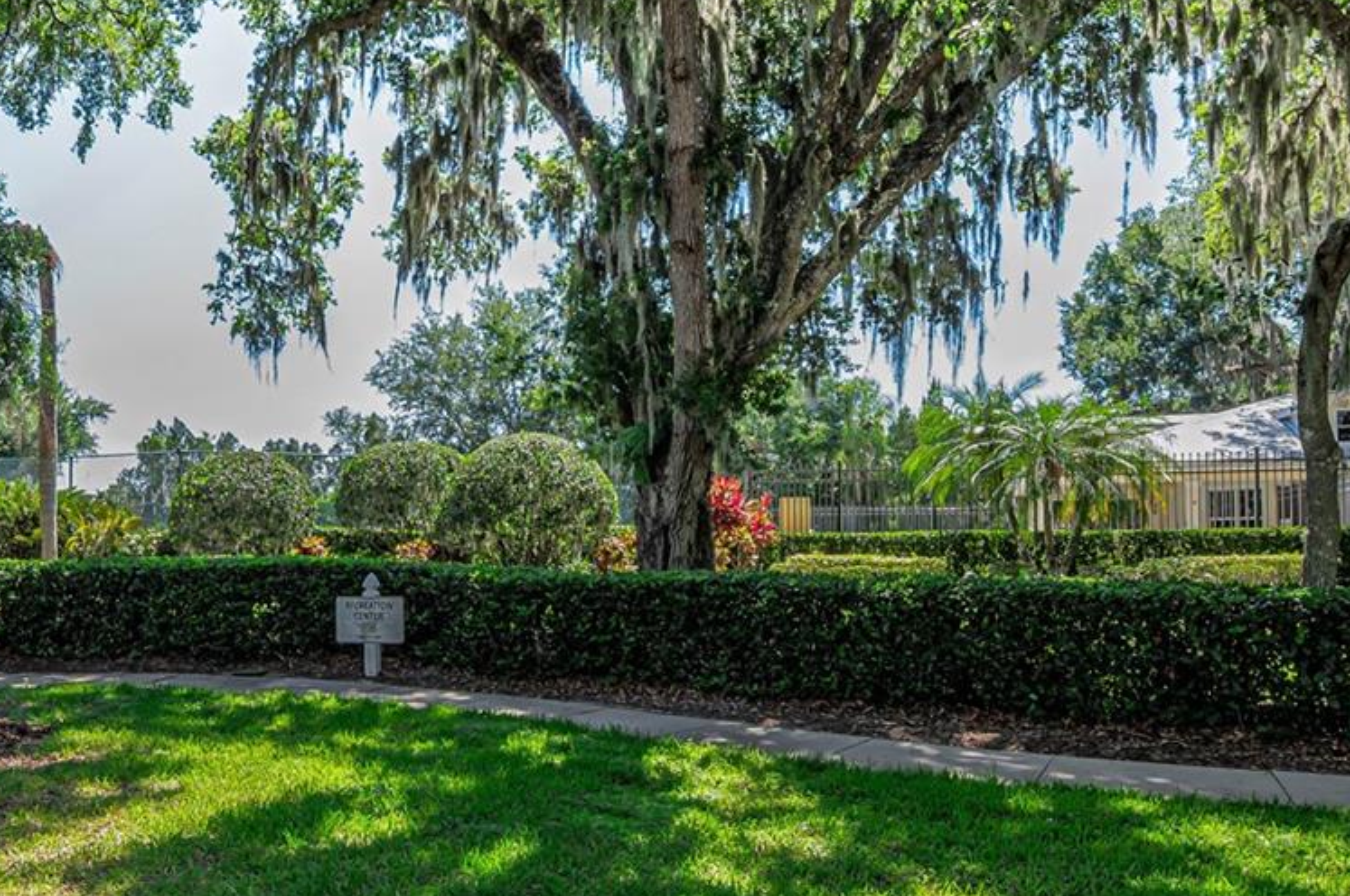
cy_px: 507
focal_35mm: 30
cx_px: 497
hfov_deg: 61.1
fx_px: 1124
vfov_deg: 43.4
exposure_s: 1/250
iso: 320
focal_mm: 14
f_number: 7.1
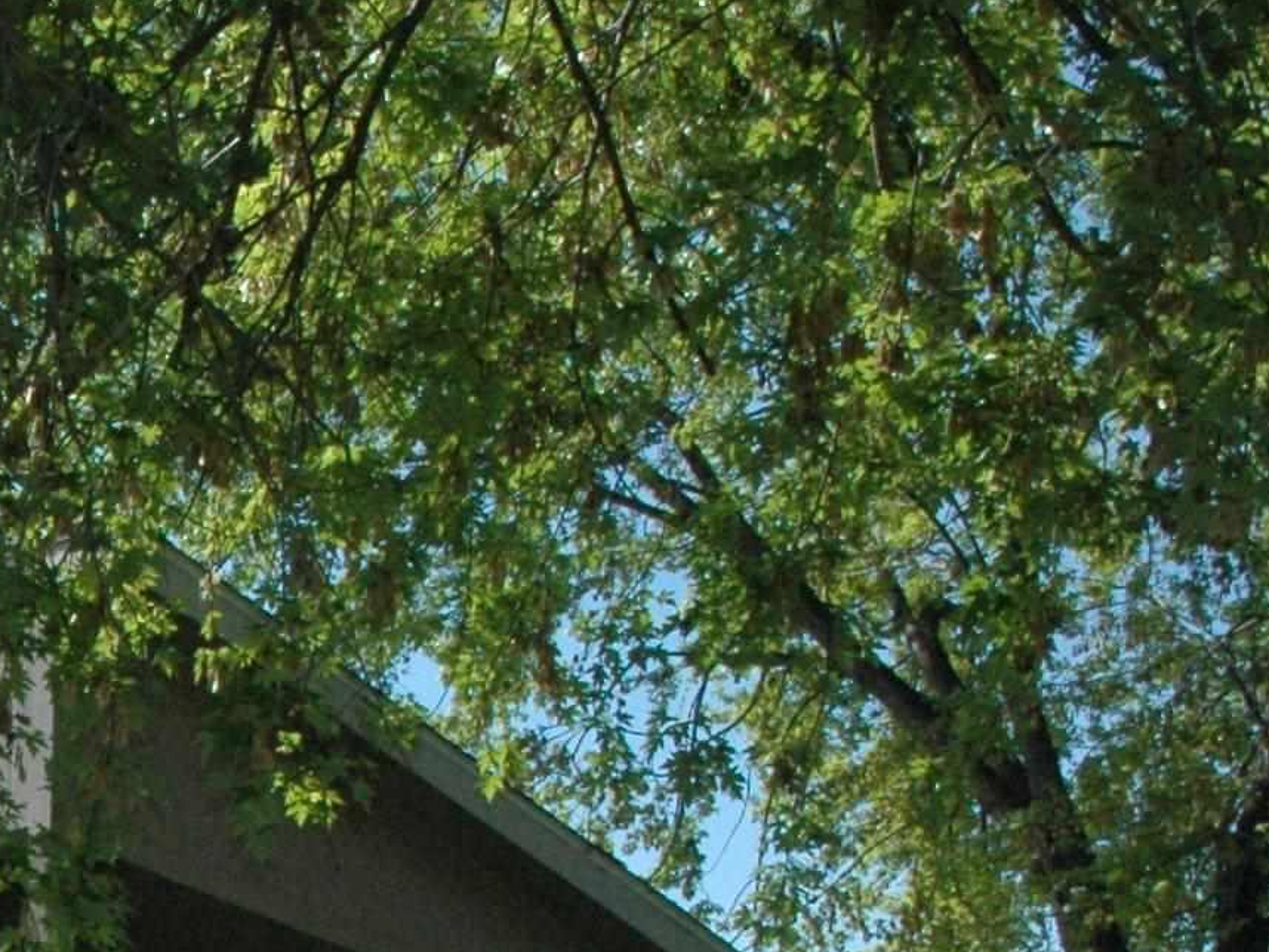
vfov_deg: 15.3
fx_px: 3336
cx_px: -912
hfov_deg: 17.9
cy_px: 1333
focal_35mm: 91
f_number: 11
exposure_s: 1/500
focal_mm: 18
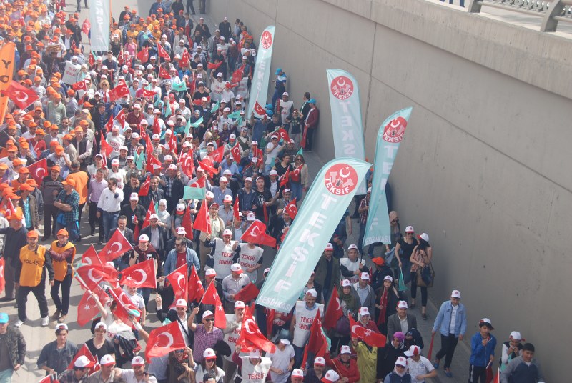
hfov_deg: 35.0
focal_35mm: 57
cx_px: 286
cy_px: 192
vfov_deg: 23.9
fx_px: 907
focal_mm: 38
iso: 100
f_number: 6.3
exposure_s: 1/160
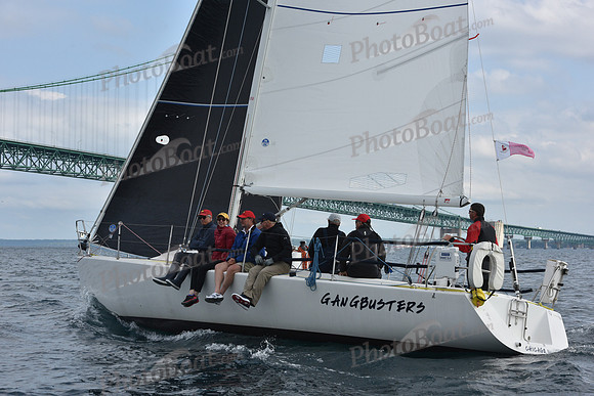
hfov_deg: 28.8
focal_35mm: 70
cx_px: 297
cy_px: 198
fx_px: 1155
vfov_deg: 19.5
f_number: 10
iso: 400
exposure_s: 1/800
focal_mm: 70
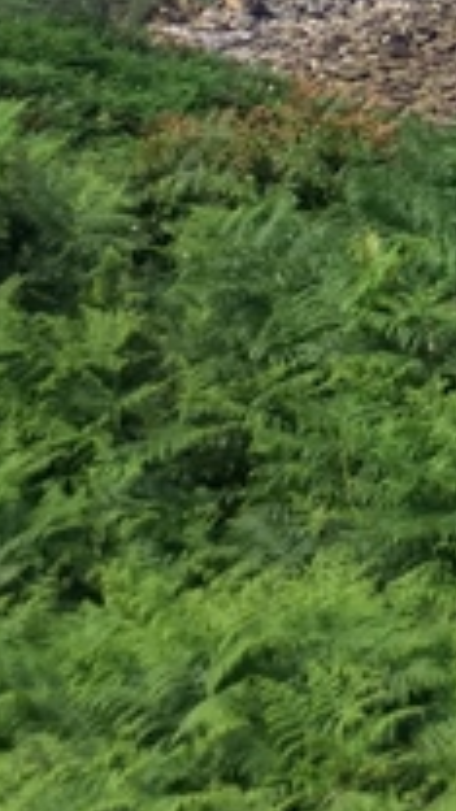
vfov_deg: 12.9
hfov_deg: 7.3
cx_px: 1076
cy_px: -429
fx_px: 3375
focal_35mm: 157
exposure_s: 1/1492
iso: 101
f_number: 2
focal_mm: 4.12
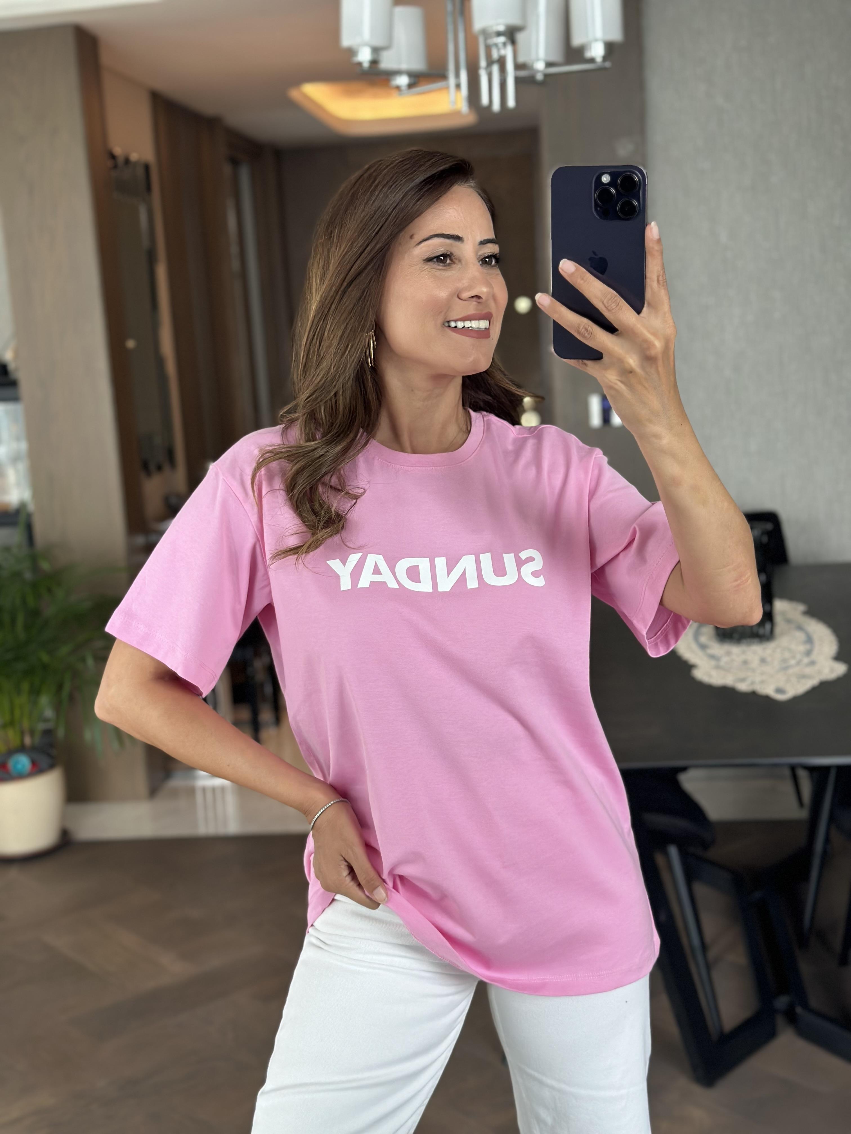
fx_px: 1573
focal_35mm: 48
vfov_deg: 39.7
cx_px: 426
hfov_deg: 30.3
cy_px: 567
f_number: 1.78
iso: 200
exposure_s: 1/60
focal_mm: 6.86
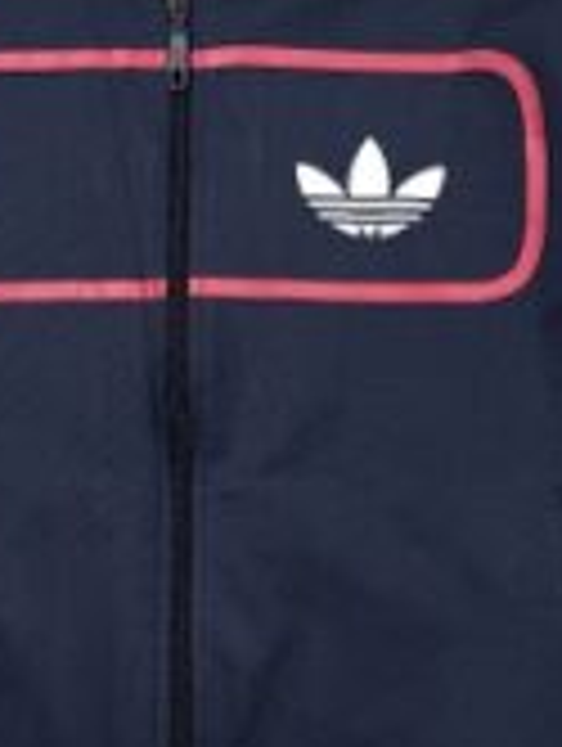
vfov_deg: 25.2
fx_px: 1663
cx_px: 184
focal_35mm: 77
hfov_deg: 19.1
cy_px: 461
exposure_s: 1/100
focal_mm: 6.76
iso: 64
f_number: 1.78
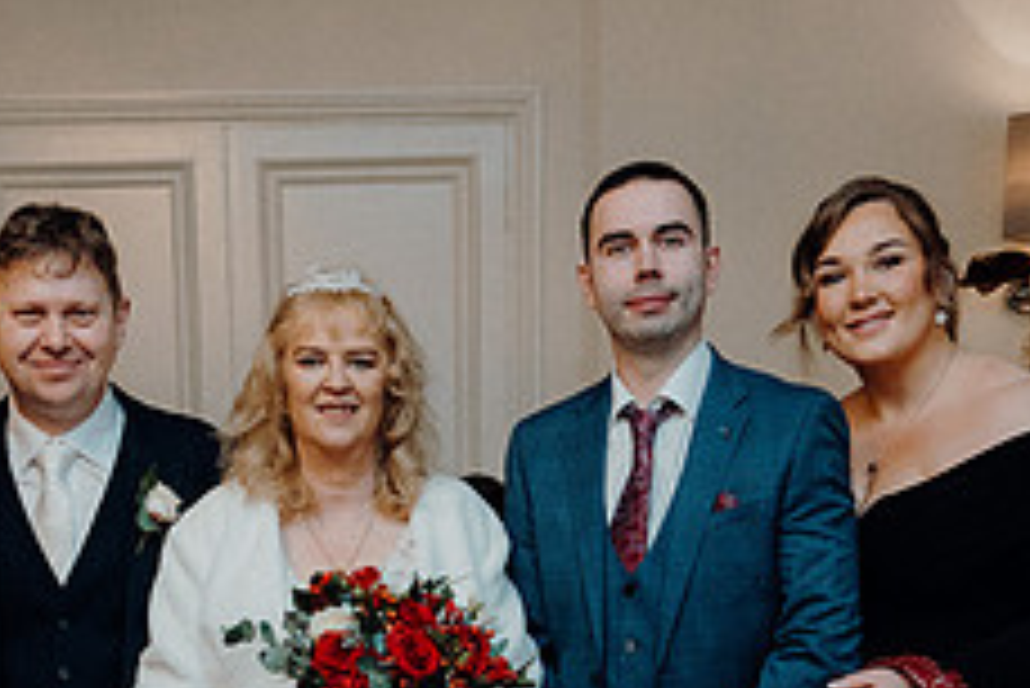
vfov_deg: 19.3
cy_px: 865
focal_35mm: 66
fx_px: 1889
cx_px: 399
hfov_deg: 30.4
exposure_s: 1/160
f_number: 3.5
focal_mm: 24
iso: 2500
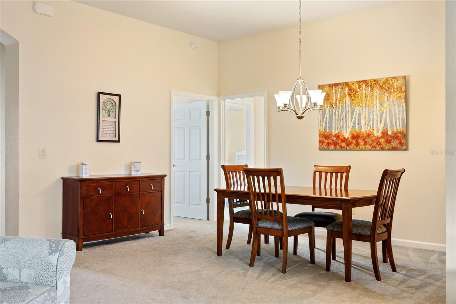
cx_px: 228
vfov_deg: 37.8
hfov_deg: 54.4
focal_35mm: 35
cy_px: 152
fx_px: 443
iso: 800
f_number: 5.6
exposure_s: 1/25
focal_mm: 35
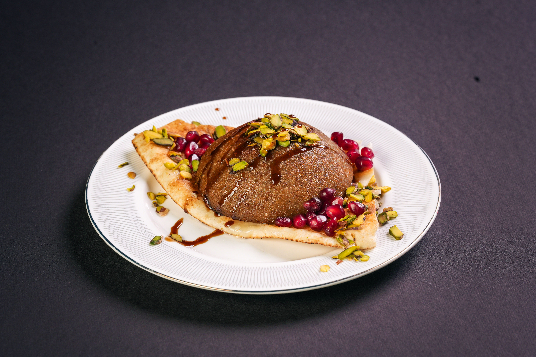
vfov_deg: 13.0
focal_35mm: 105
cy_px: 178
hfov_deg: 19.5
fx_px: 1563
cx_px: 268
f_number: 10
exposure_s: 1/125
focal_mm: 105
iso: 400
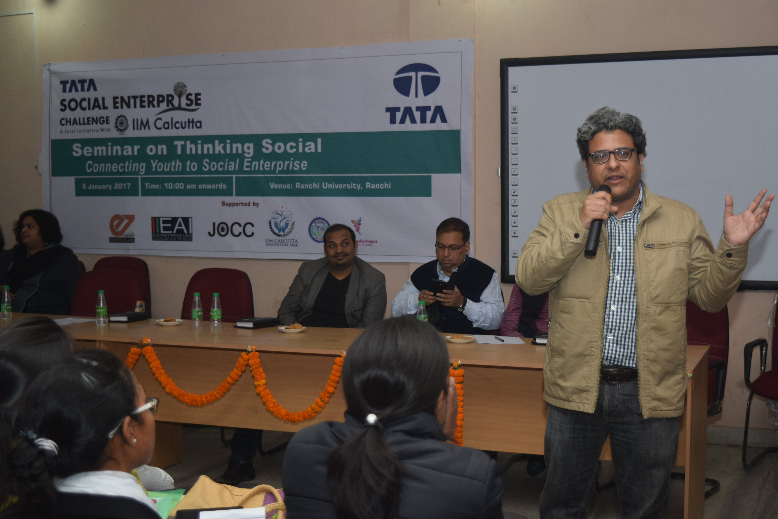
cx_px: 389
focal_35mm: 54
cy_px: 260
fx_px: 1167
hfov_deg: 36.9
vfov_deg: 25.1
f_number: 4.8
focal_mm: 36
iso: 200
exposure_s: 1/100
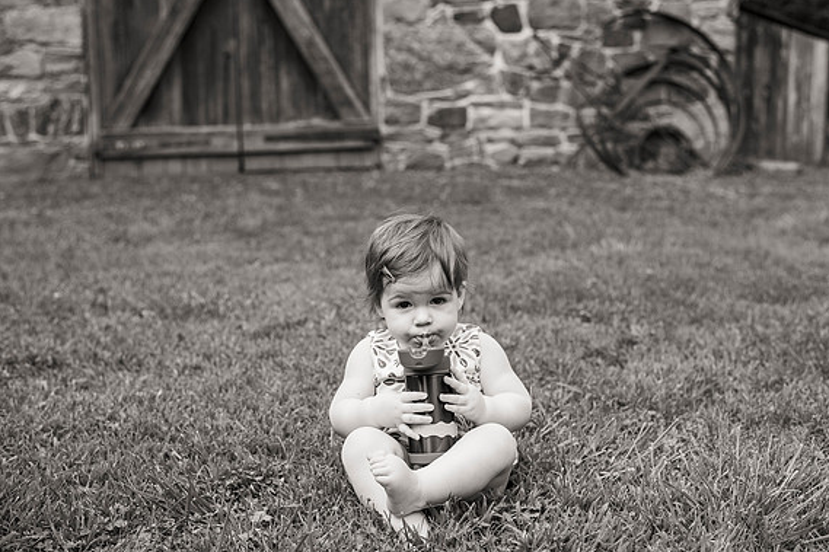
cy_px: 273
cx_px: 421
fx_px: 1174
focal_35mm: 51
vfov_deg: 26.5
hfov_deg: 38.9
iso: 400
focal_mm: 50
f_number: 4
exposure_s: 1/2500
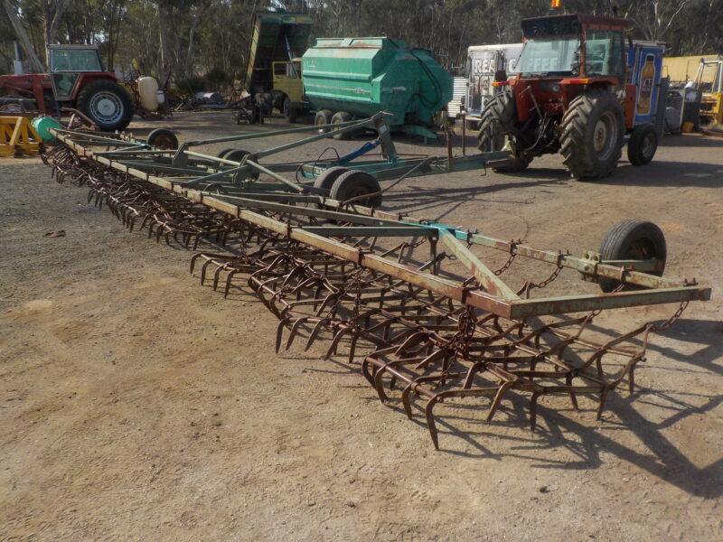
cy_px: 271
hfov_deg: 60.0
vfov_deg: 46.8
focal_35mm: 30
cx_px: 362
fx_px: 627
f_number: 3.3
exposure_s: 1/1000
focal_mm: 4.1
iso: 125
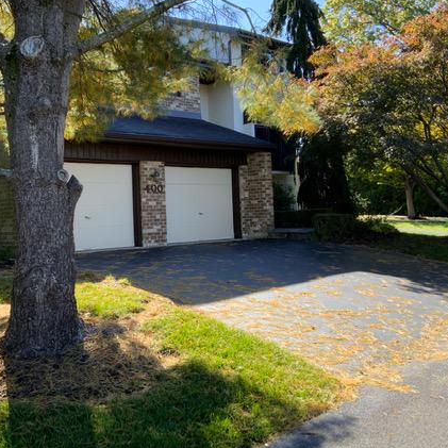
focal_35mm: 39
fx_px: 571
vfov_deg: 42.7
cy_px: 195
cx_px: 166
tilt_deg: +3.4
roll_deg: +1.3
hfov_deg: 42.5
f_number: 1.8
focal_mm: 3
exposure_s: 1/302
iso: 16
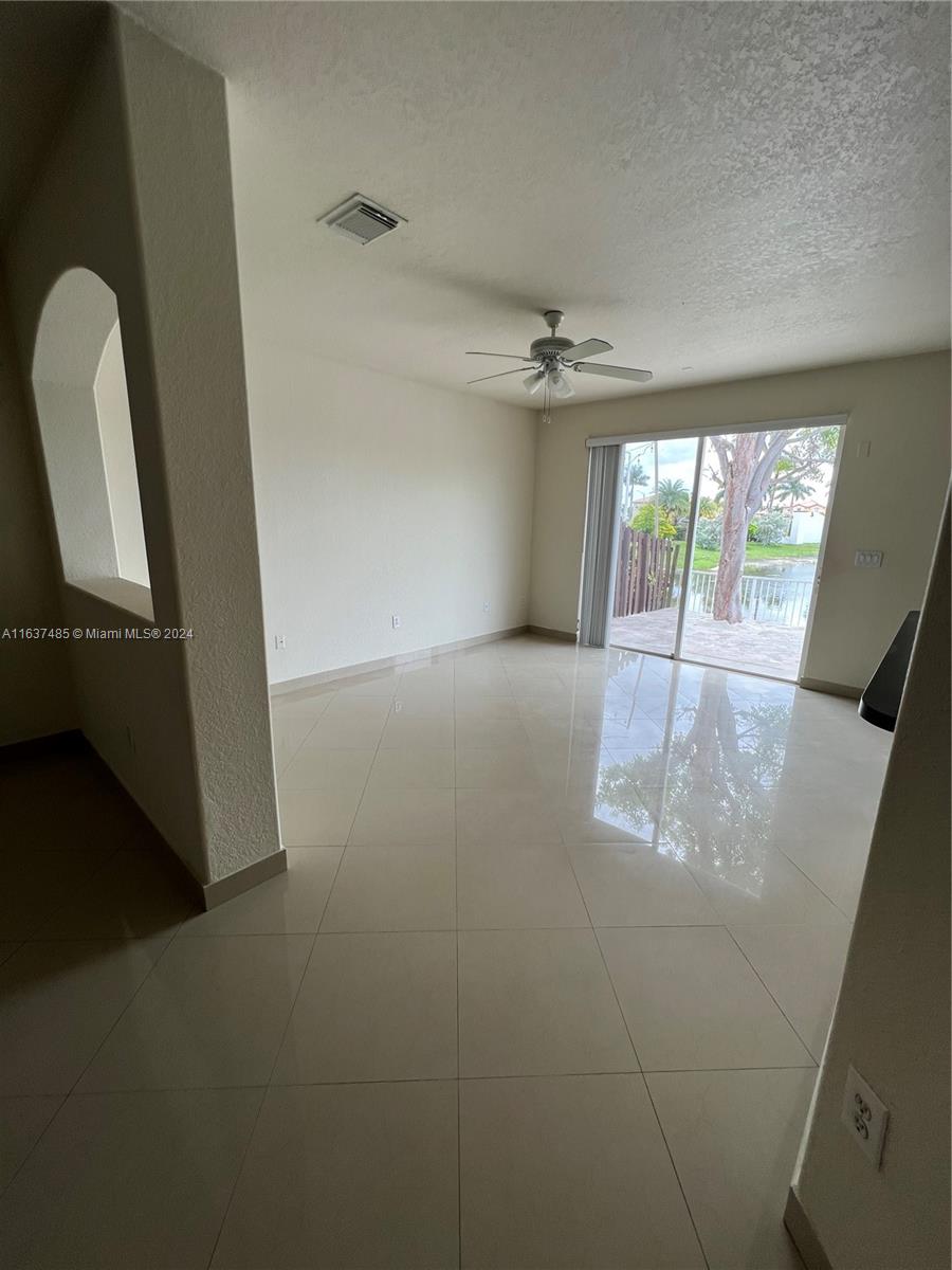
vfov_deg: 106.2
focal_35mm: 13
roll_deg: -1.3
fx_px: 477
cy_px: 635
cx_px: 476
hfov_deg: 89.9
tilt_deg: -12.9
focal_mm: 1.57
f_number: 1.8
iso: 32
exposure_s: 1/151
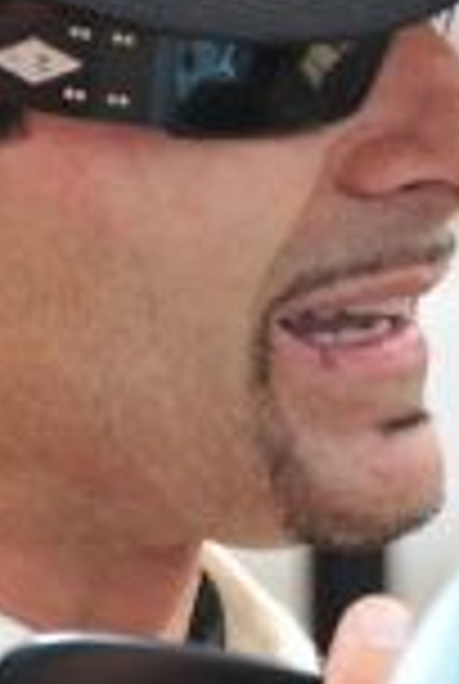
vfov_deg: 2.1
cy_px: 320
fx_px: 18713
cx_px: 248
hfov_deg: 1.4
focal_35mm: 983
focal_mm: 200
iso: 200
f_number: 5.6
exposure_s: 1/250
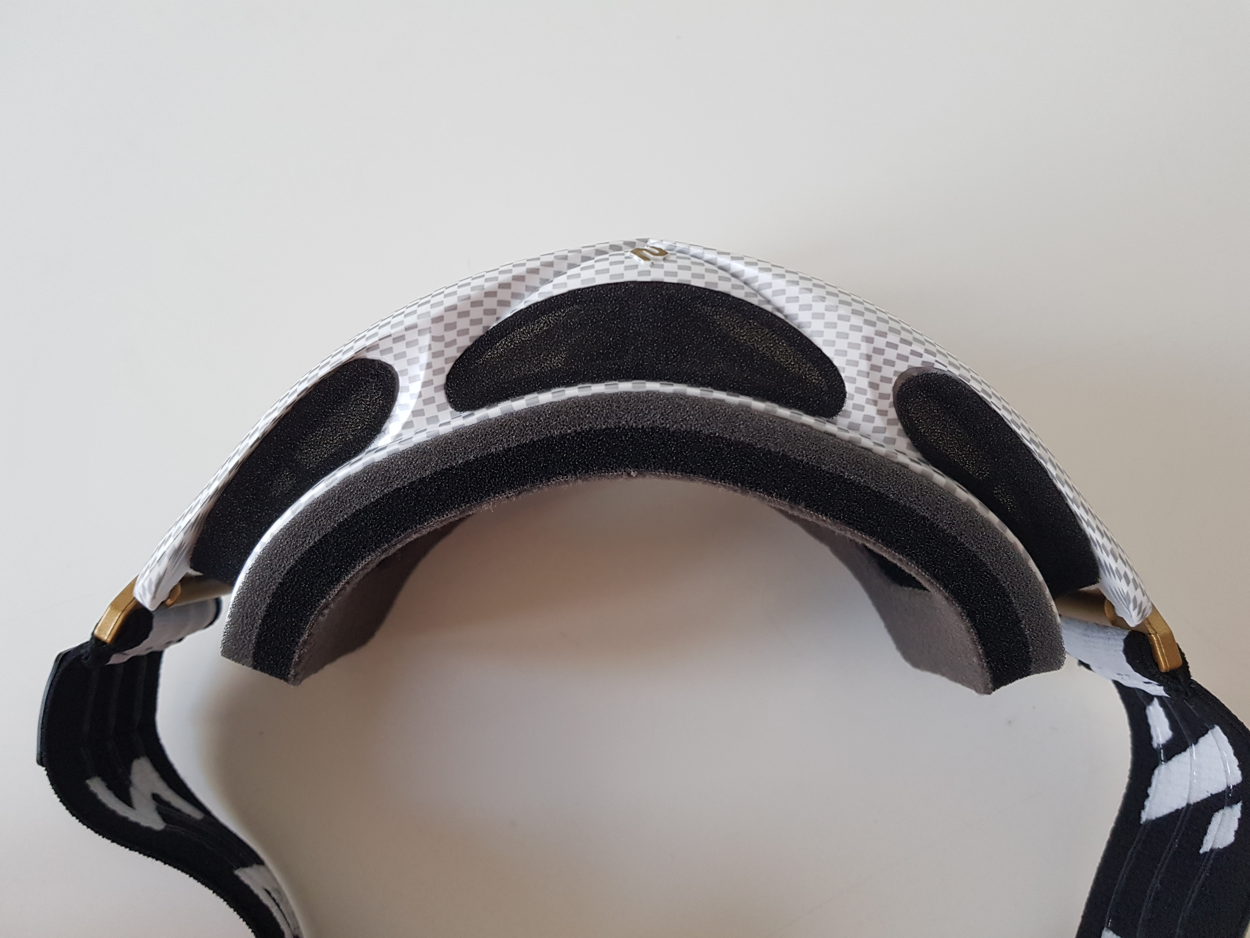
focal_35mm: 26
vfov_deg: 53.1
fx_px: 939
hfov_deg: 67.3
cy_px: 469
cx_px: 625
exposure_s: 1/50
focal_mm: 4.2
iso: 160
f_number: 1.7
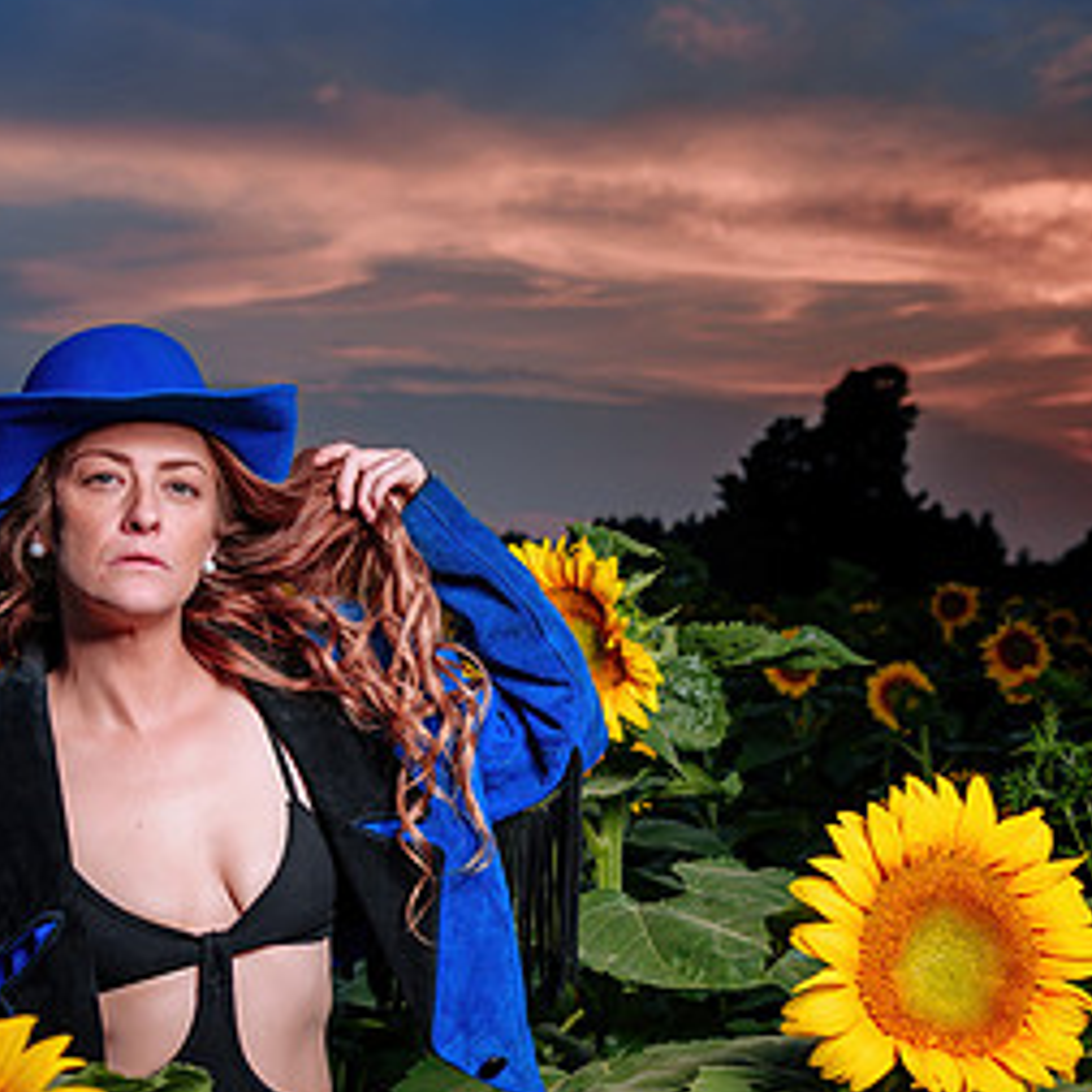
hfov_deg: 27.9
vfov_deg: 28.0
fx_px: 2177
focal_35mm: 61
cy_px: 733
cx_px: 752
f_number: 4
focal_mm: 30
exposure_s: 1/125
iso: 64
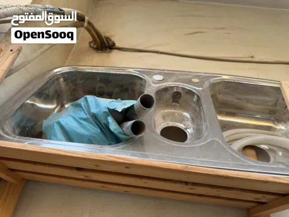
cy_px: 108
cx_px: 144
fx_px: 200
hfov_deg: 71.6
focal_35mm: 24
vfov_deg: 56.8
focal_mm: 6.76
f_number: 1.78
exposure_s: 1/121
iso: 80
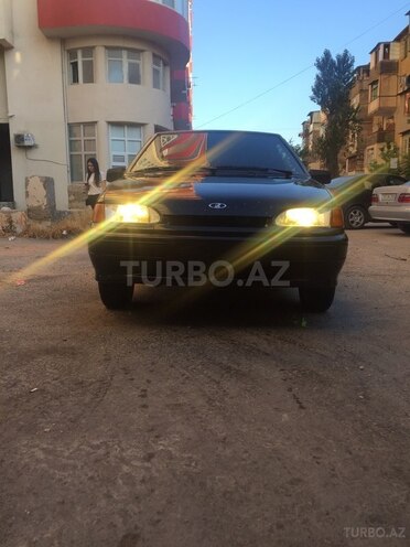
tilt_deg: -7.5
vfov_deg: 61.7
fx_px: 458
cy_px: 274
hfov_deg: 48.2
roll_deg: -0.3
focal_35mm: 29
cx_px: 205
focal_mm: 4.15
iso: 32
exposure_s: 1/306
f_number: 2.2
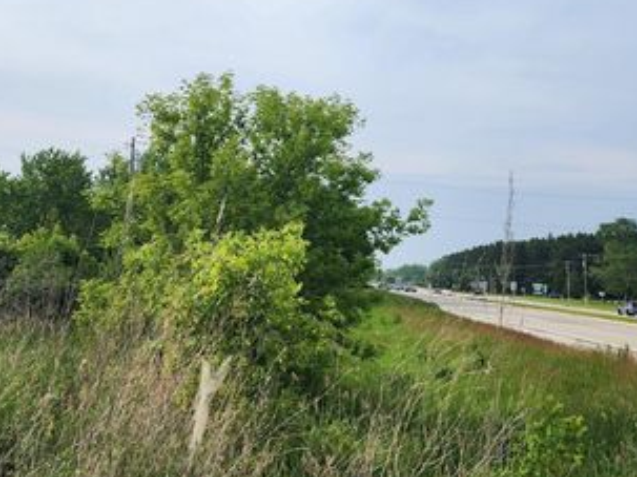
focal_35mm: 38
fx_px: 699
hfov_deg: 49.0
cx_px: 311
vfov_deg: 36.9
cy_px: 129
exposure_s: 1/1677
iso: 12
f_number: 1.8
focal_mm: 6.4
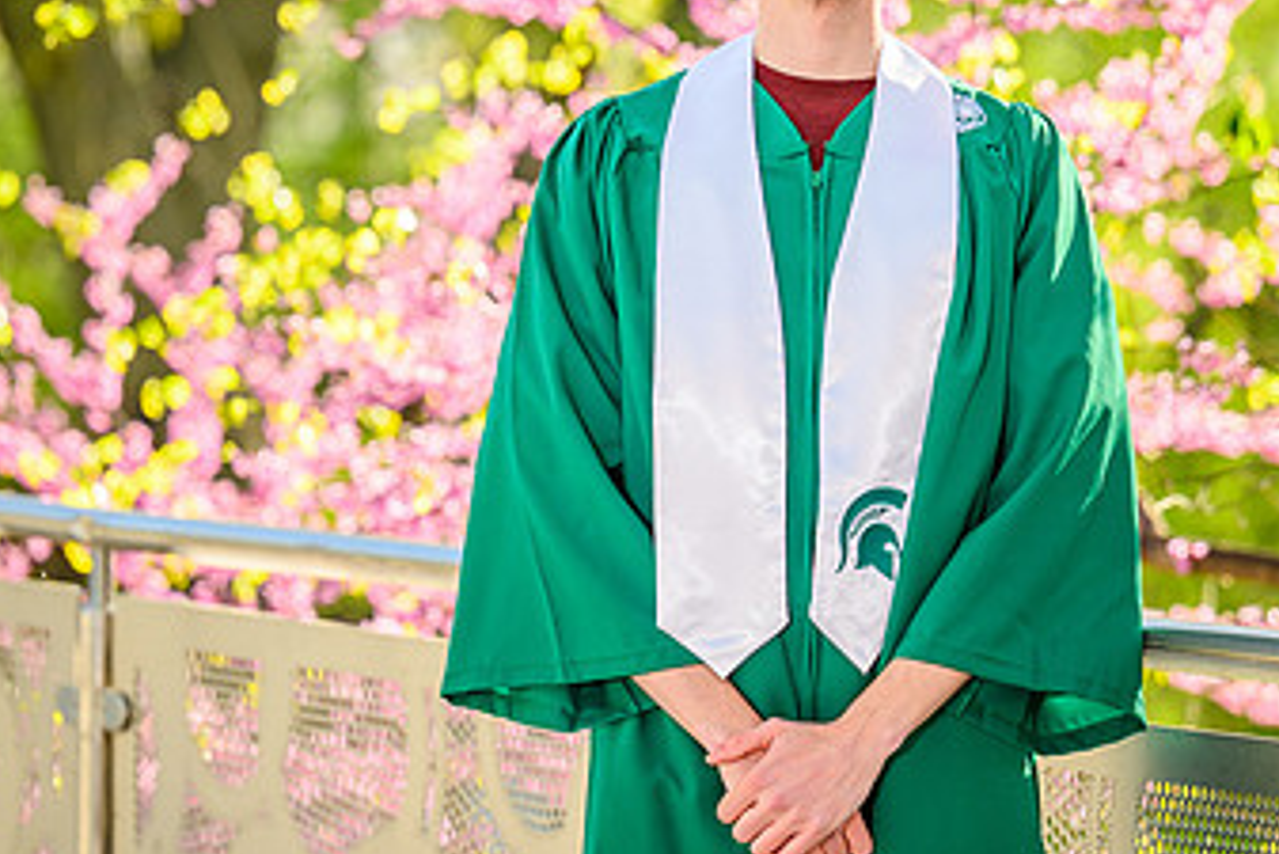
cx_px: 702
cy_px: 218
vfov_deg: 5.8
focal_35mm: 236
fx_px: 8388
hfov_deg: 8.7
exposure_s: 1/400
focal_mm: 120
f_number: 2.8
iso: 100
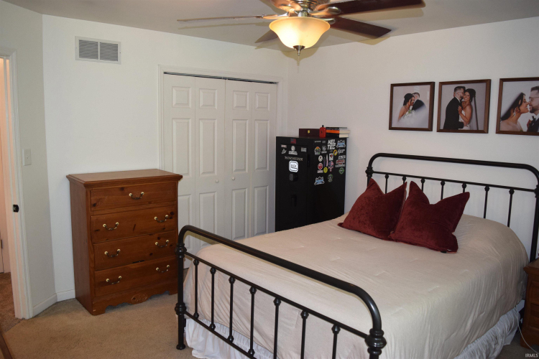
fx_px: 404
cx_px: 270
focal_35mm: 27
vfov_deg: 47.9
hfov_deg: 67.4
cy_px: 180
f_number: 4.5
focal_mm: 18
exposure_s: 1/80
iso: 800
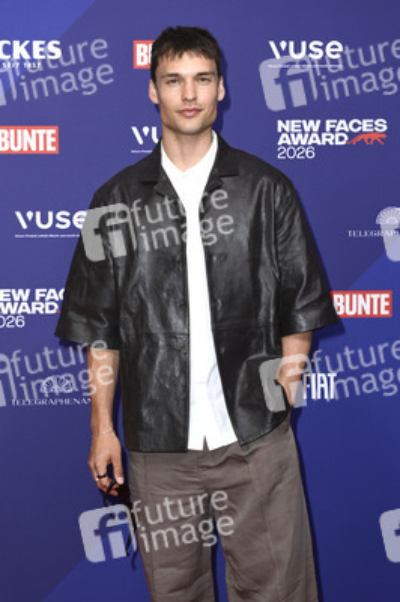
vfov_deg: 28.9
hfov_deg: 19.4
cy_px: 301
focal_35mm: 70
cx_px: 200
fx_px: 1169
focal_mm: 70
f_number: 5.6
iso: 500
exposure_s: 1/250
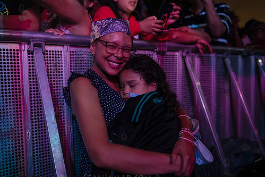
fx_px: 265
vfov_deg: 36.9
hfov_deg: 53.1
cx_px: 124
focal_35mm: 36
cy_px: 89
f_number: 3.2
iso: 3200
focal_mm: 31
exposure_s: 1/80
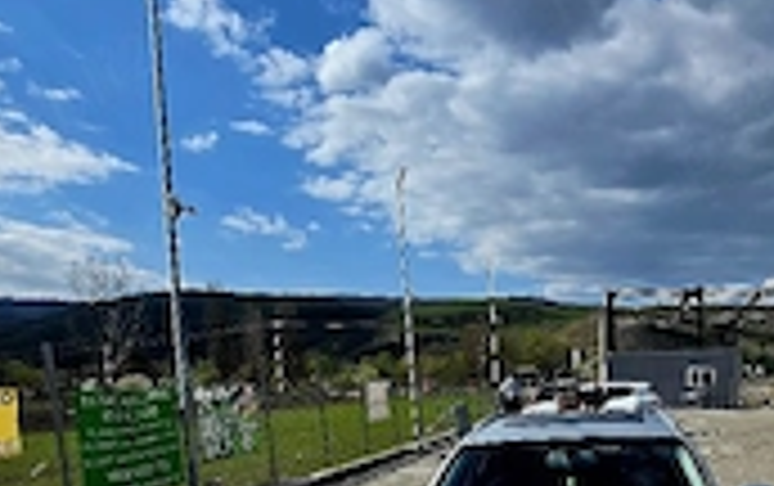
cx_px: 558
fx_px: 676
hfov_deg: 57.3
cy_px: 477
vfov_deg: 36.0
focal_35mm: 32
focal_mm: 2.2
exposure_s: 1/5000
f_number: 1.9
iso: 40
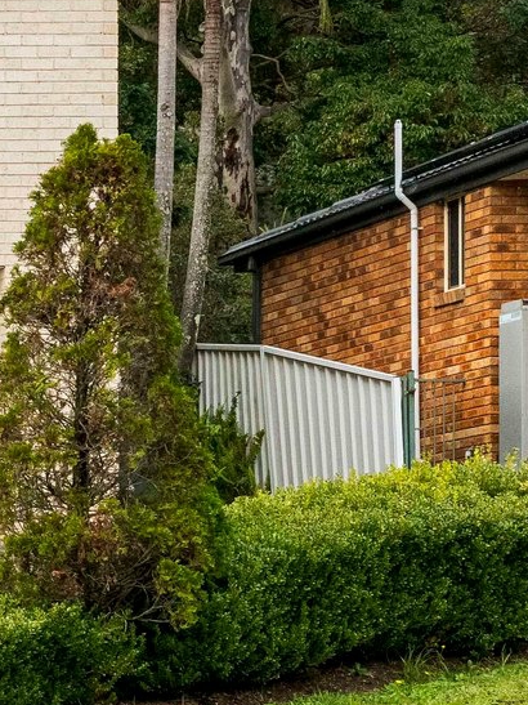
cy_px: 63
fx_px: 3296
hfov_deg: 8.6
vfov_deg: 12.1
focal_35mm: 162
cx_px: -605
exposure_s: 1/1600
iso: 3200
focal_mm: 48
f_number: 11
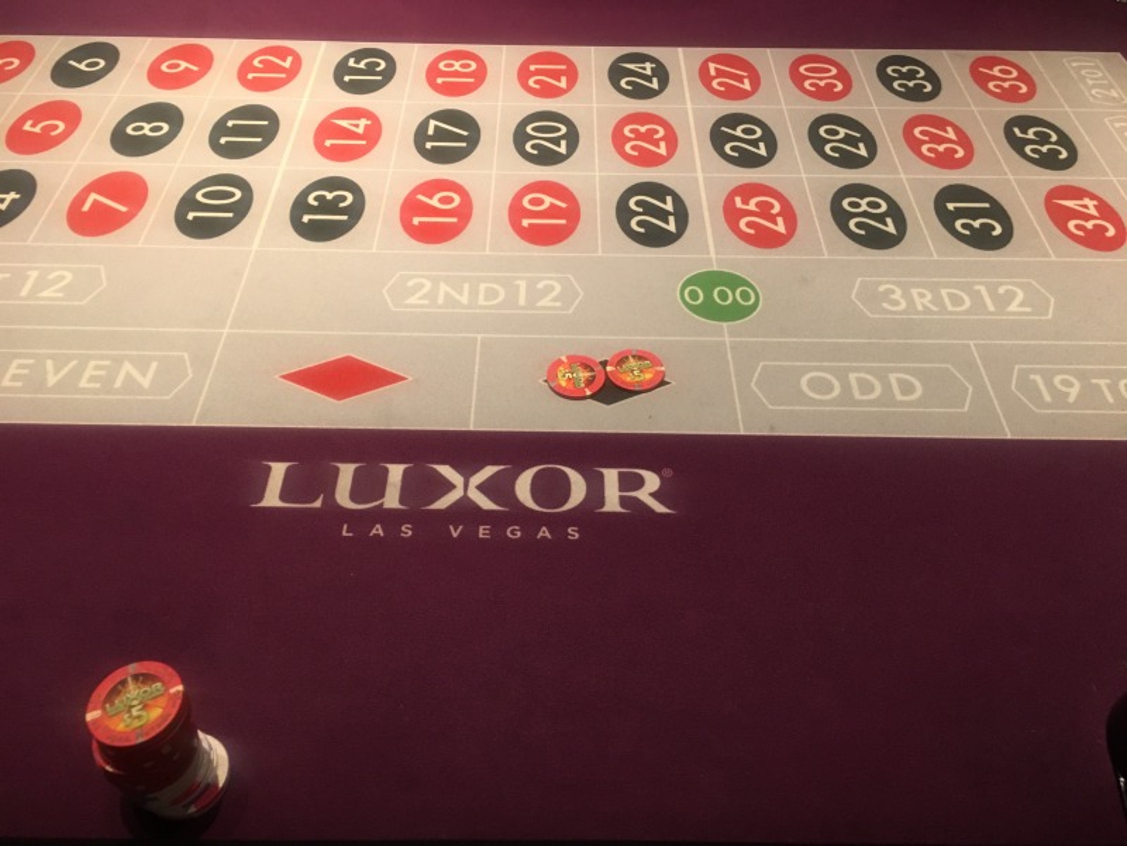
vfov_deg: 48.2
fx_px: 944
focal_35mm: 29
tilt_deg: -48.3
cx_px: 564
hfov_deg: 61.7
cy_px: 423
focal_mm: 4.15
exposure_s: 1/30
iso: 125
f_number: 2.2
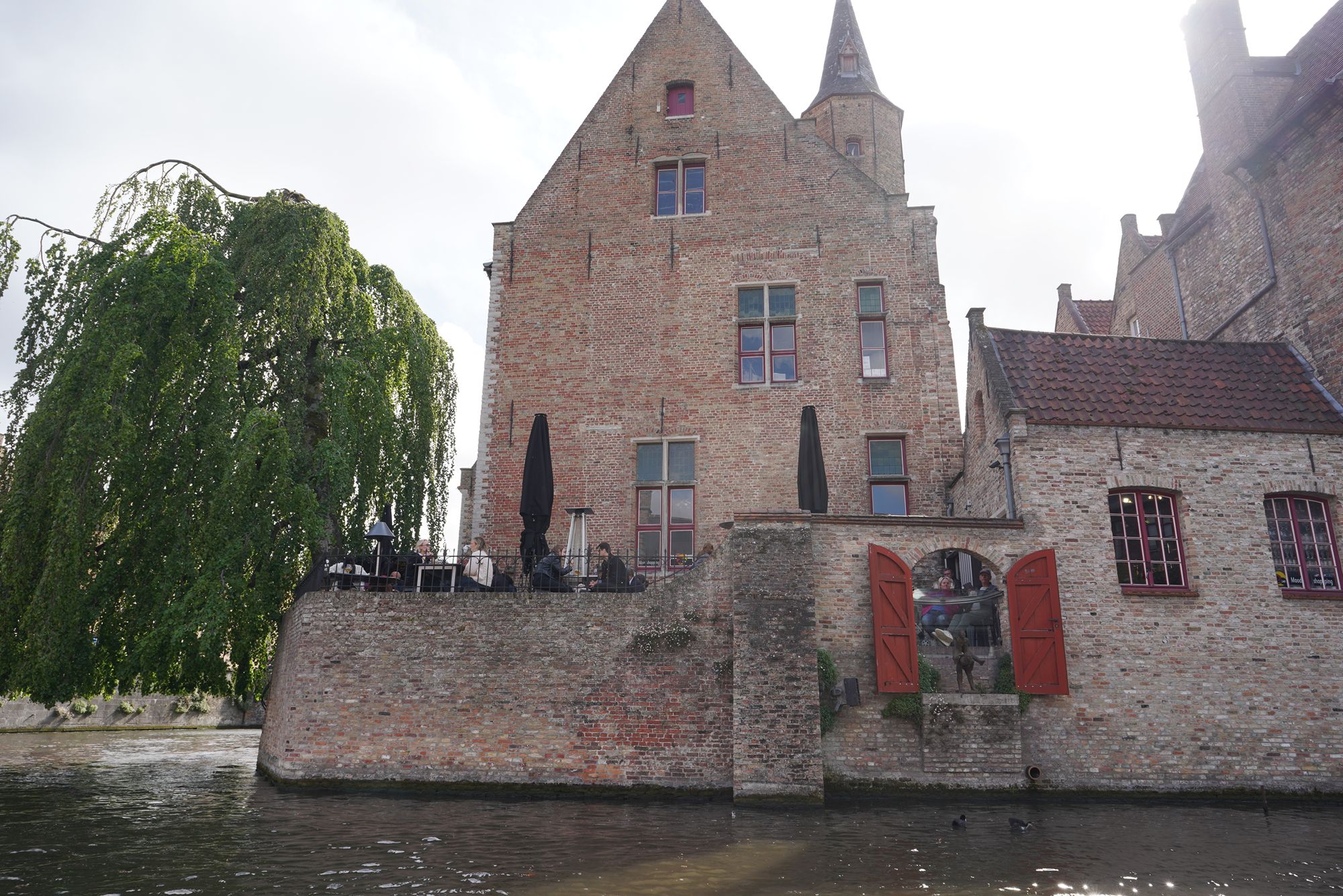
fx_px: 895
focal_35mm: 24
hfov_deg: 73.7
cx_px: 672
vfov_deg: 53.1
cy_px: 448
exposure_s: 1/100
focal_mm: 24
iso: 100
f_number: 10
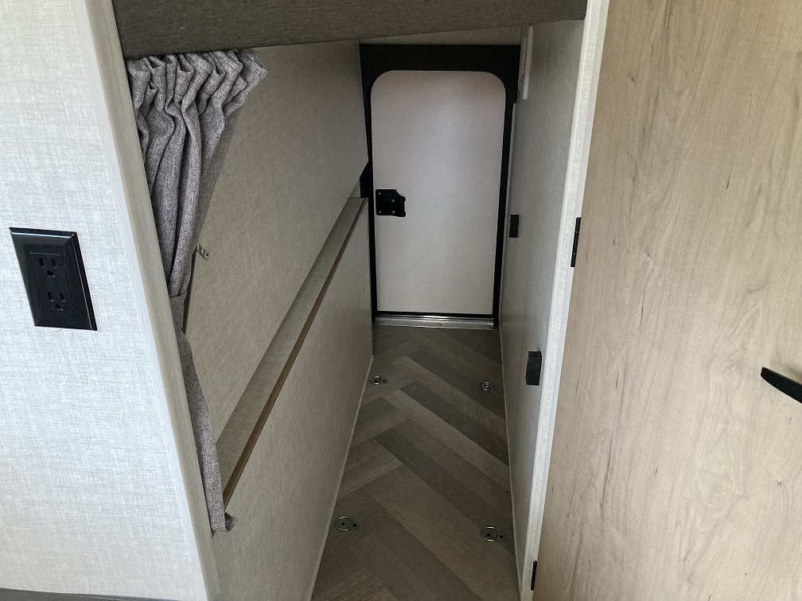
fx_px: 649
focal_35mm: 28
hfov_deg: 63.4
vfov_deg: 49.7
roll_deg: +2.0
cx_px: 401
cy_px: 300
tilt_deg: -28.9
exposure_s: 1/51
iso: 320
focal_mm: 3.99
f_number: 1.8
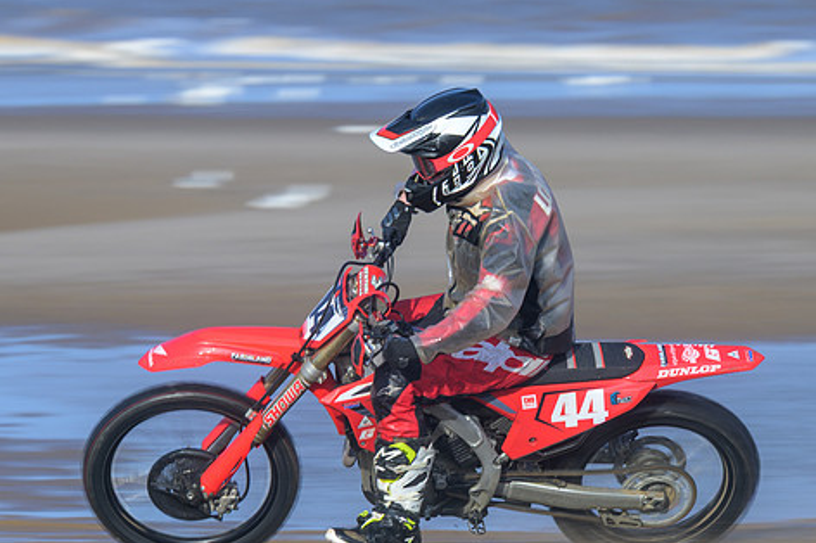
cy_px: 245
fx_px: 10283
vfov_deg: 3.0
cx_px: 321
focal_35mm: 454
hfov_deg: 4.5
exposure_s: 1/160
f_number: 8
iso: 64
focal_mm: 200
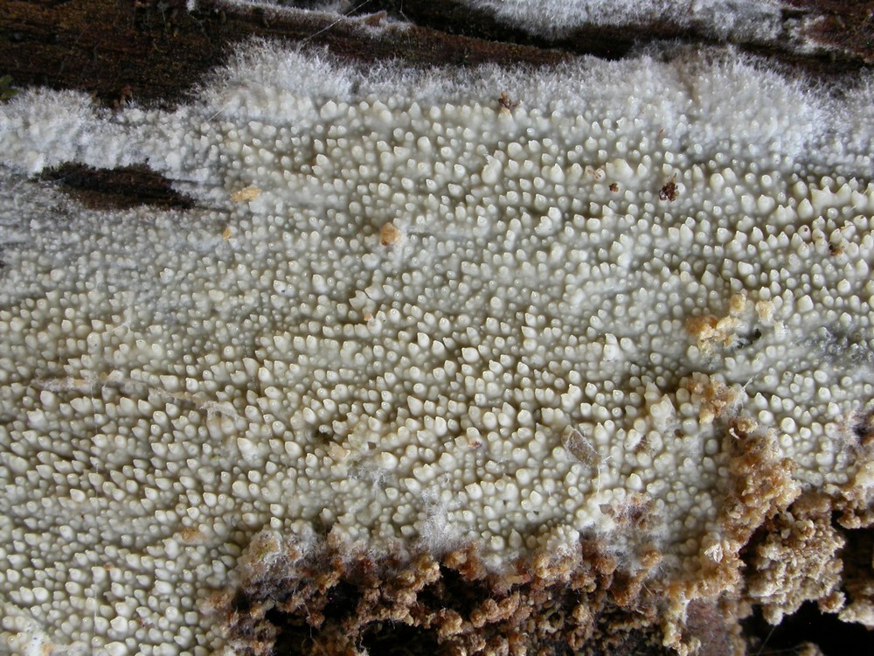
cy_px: 328
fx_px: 1767
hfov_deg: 27.8
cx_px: 437
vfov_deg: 21.0
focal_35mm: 70
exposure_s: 1.6
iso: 100
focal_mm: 14.6
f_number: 9.5
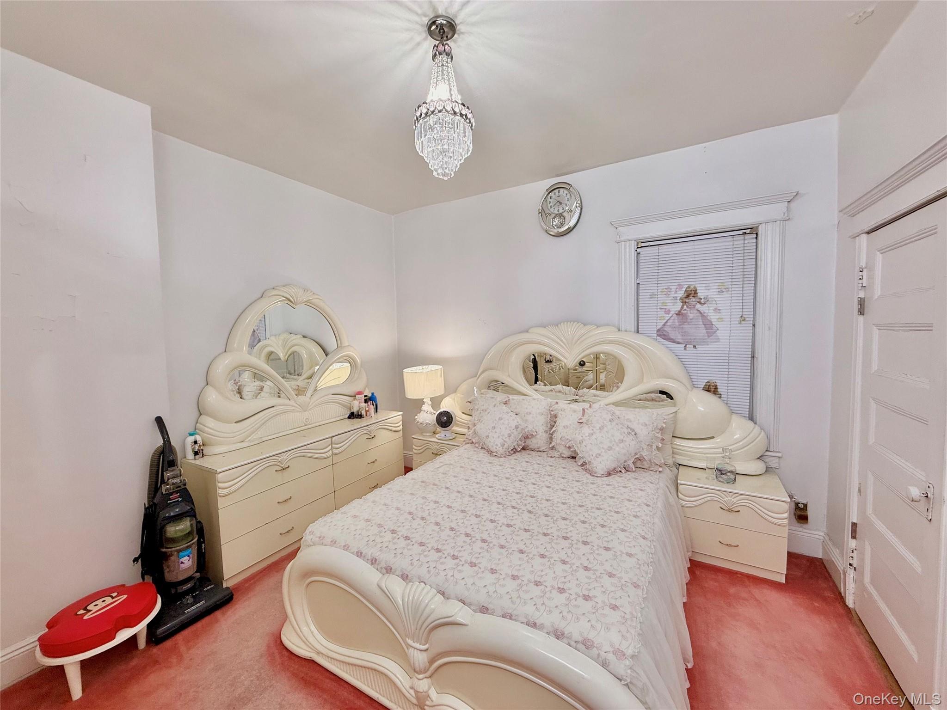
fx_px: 383
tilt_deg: -2.2
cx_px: 474
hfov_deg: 102.1
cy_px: 355
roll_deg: +0.8
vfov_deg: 85.7
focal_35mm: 14
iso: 100
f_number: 2.2
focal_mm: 2.22
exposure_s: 1/120
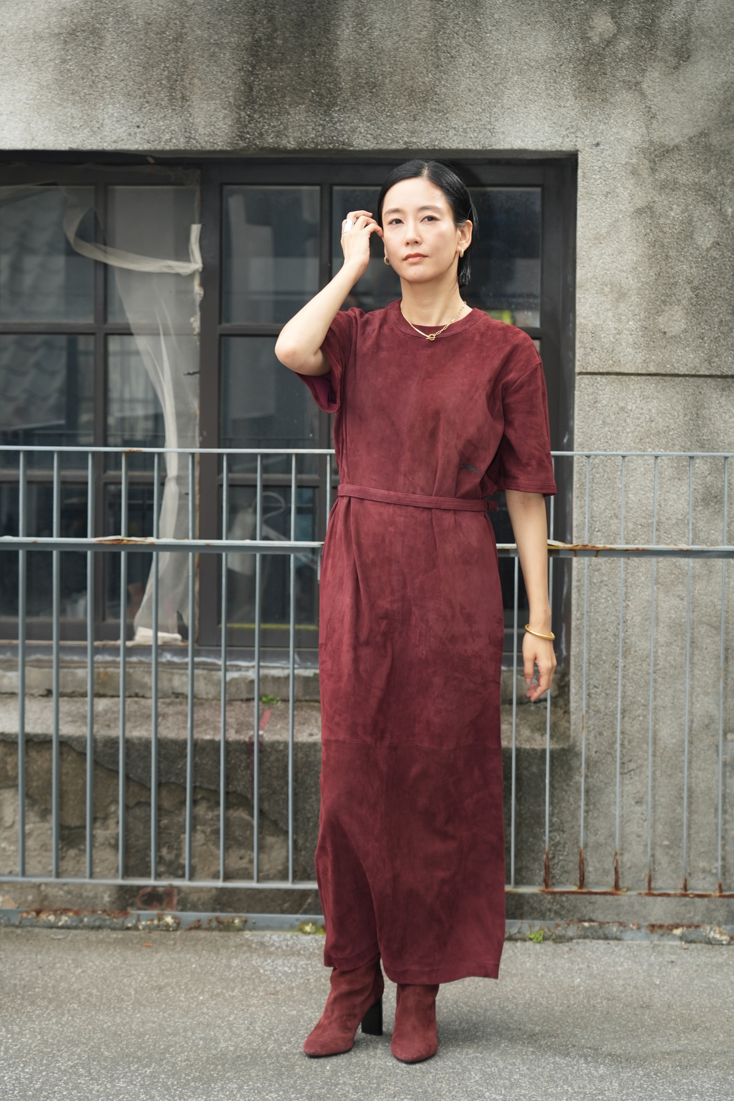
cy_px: 550
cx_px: 367
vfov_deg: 27.0
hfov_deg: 18.2
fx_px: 2294
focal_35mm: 75
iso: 250
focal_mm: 75
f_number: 4.5
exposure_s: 1/200
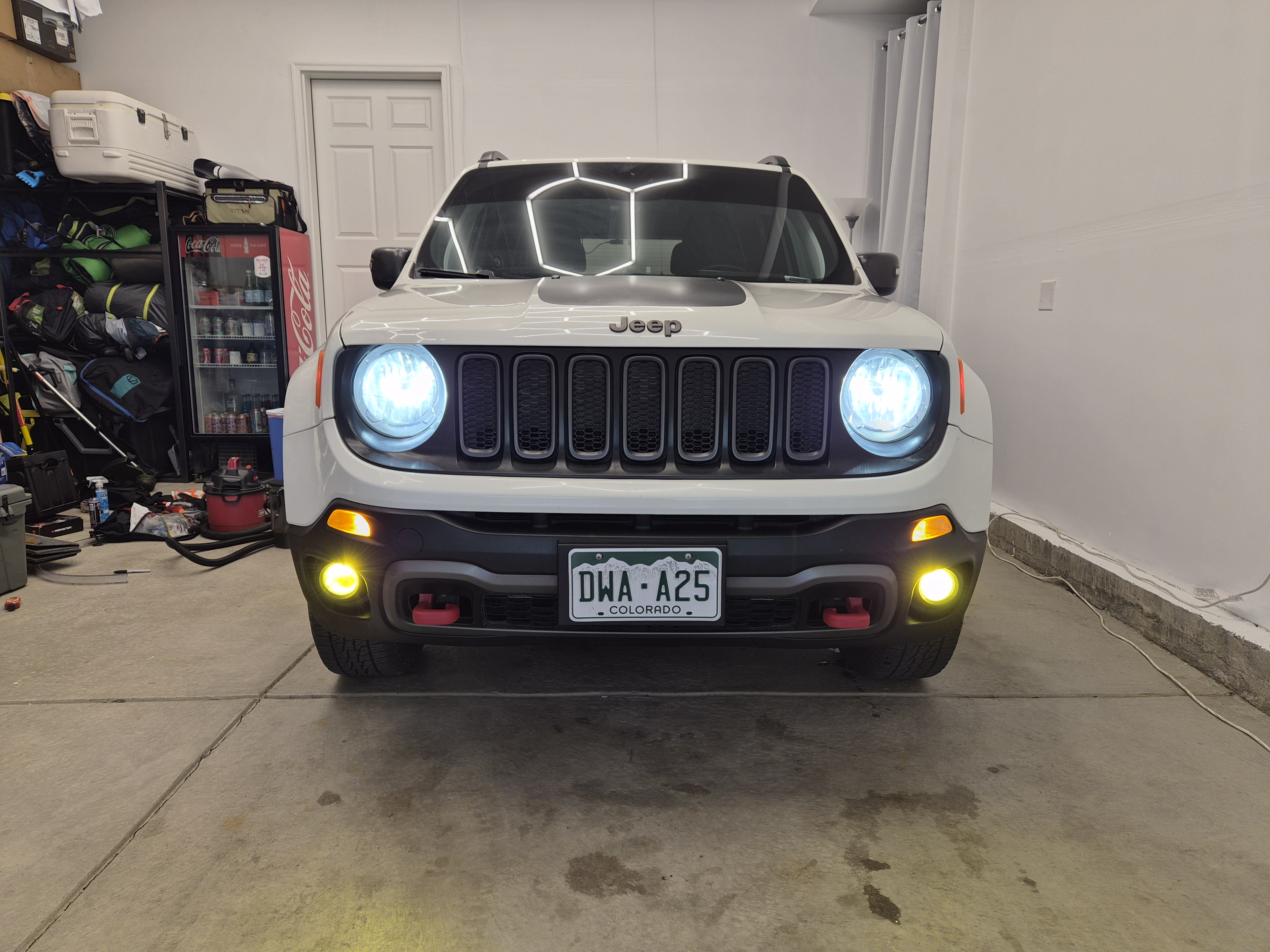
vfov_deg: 58.9
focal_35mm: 23
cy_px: 476
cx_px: 635
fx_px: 844
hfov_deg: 73.9
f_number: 1.8
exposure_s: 1/55
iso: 32
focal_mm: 5.4
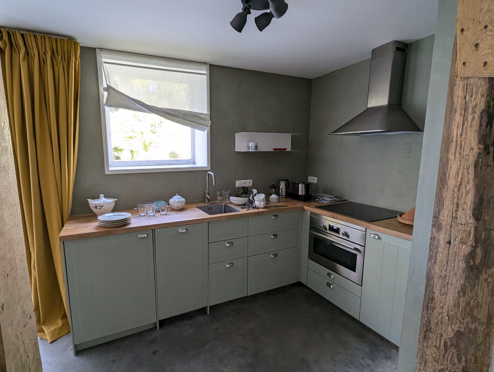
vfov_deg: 78.2
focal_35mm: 16
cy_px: 187
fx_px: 229
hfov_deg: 94.0
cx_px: 218
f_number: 2.2
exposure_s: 1/23.8
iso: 49
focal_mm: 1.95
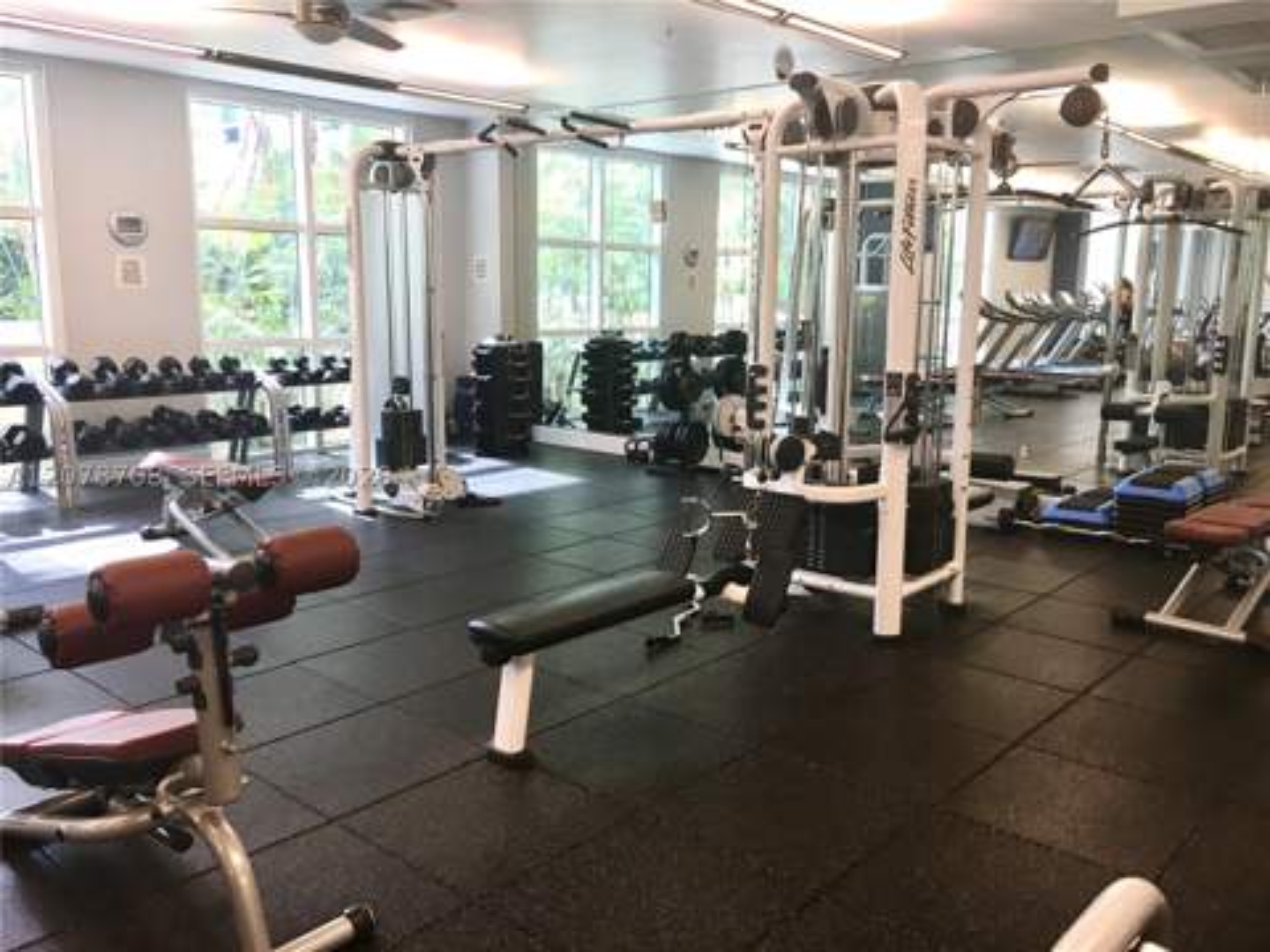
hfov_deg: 61.7
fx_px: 1064
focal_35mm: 29
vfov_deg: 48.2
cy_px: 476
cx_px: 635
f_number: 2.2
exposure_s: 1/30
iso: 25
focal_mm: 4.15
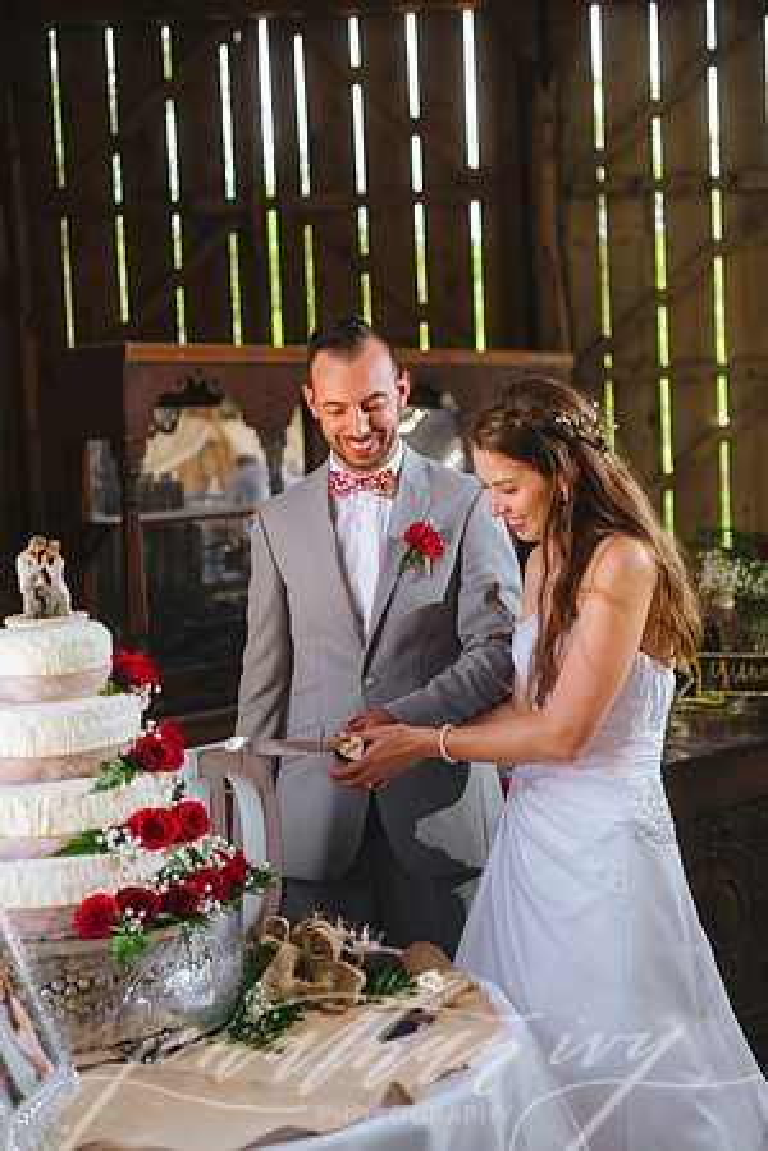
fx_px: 1856
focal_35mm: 58
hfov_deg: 23.4
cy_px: 576
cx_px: 384
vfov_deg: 34.5
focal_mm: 58
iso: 250
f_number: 2.8
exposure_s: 1/160
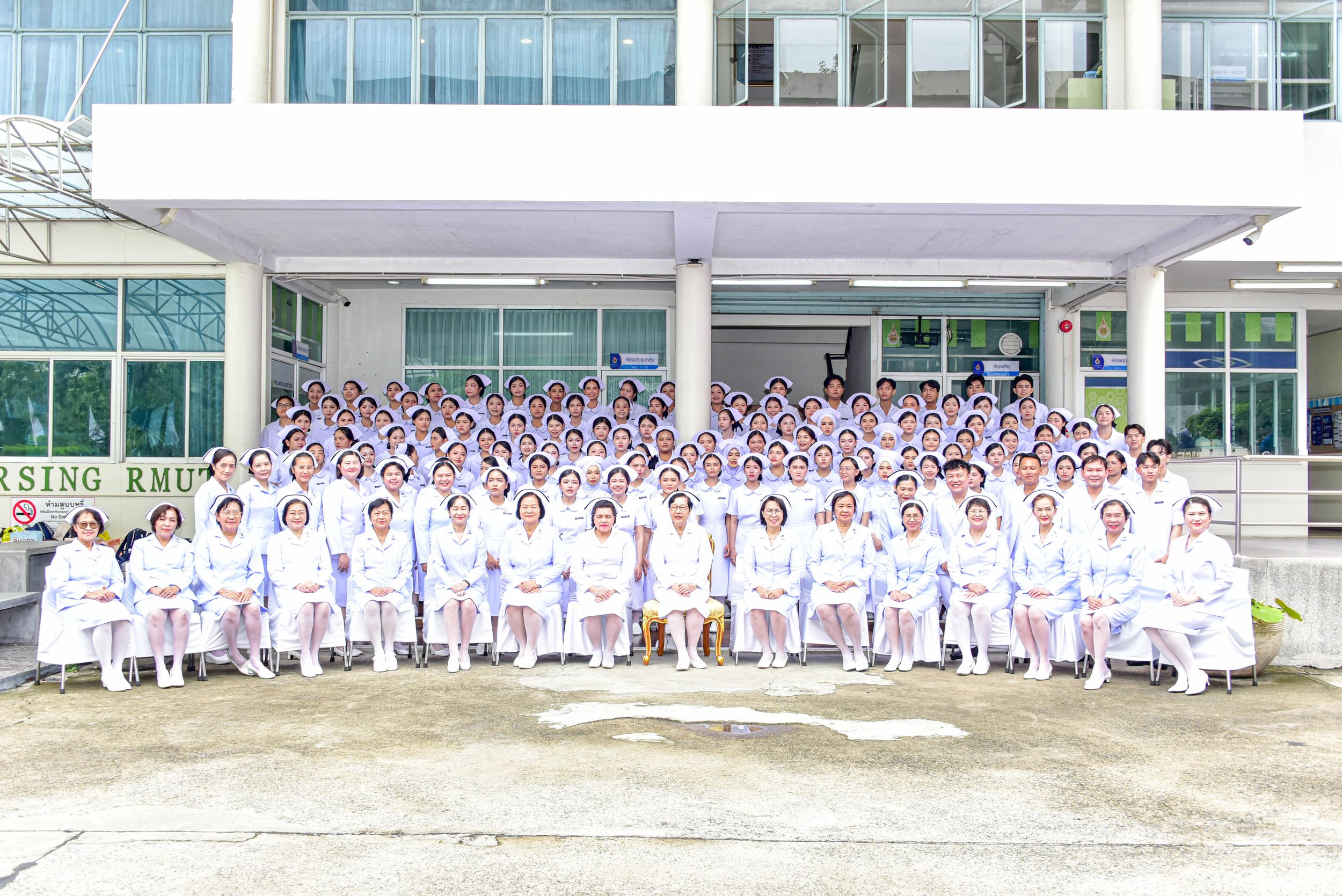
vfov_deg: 38.9
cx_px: 671
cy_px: 448
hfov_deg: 55.8
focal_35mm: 34
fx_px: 1268
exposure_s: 1/200
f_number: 7.1
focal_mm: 34
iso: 400
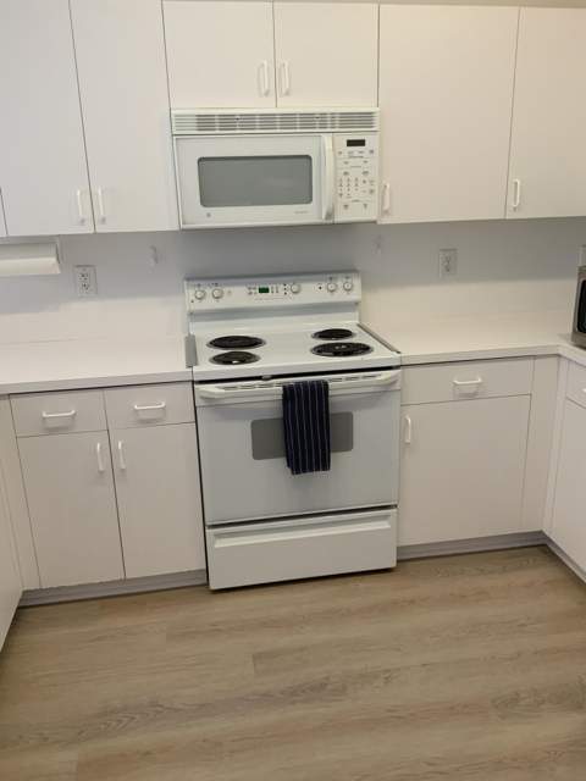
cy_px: 390
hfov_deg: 48.2
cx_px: 293
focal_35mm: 29
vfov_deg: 61.7
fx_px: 655
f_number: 1.8
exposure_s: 1/60
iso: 64
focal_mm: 3
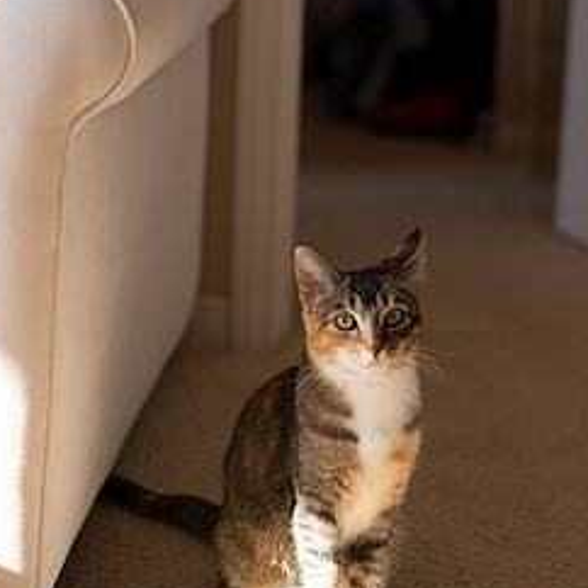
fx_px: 1518
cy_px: 275
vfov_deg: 21.9
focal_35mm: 79
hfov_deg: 21.9
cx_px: 255
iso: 200
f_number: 2.5
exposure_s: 1/320
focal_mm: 50
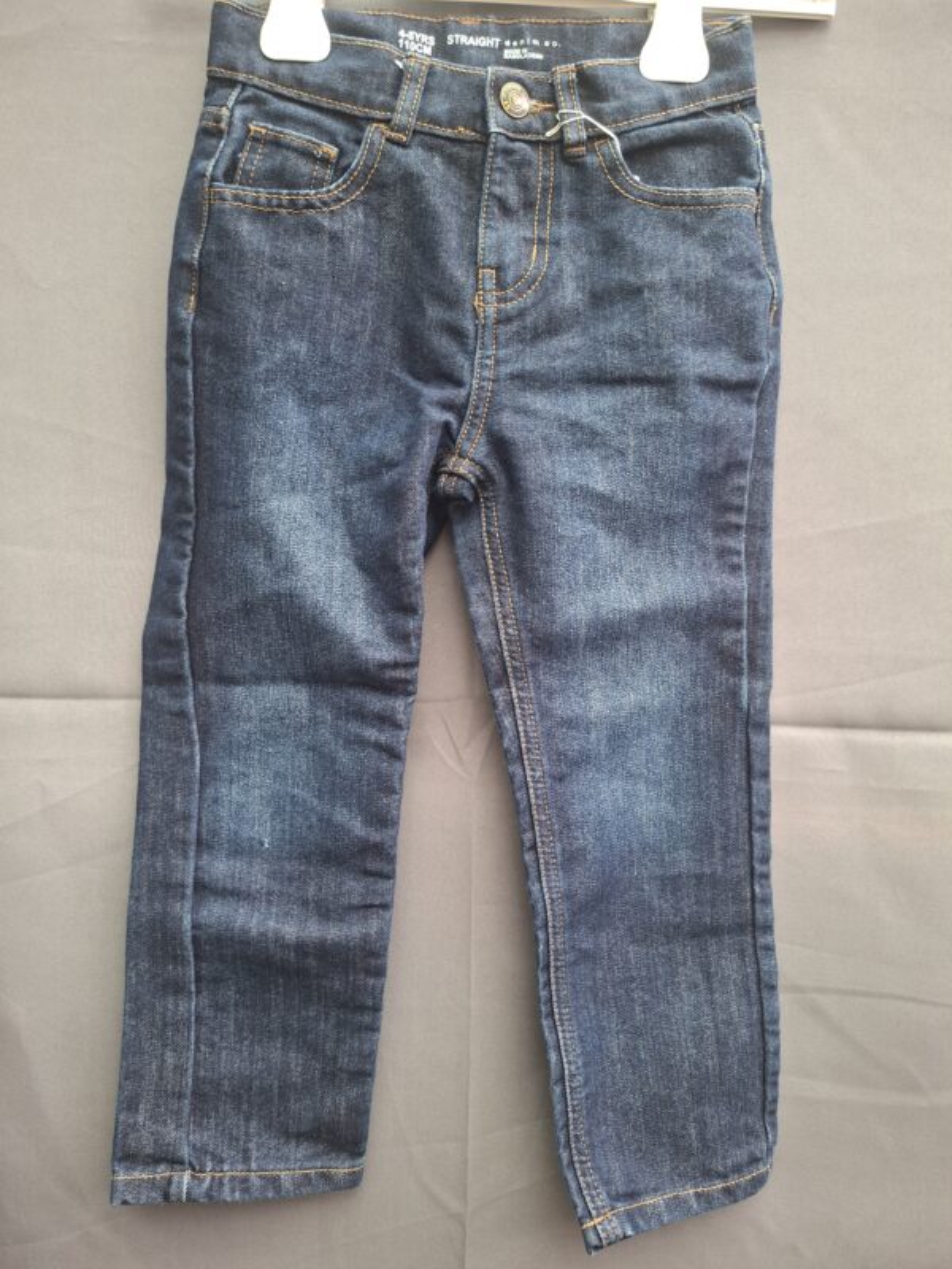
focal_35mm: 23
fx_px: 843
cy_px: 634
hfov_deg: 58.9
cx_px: 476
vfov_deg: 73.9
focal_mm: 5.54
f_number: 1.8
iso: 100
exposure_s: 1/30
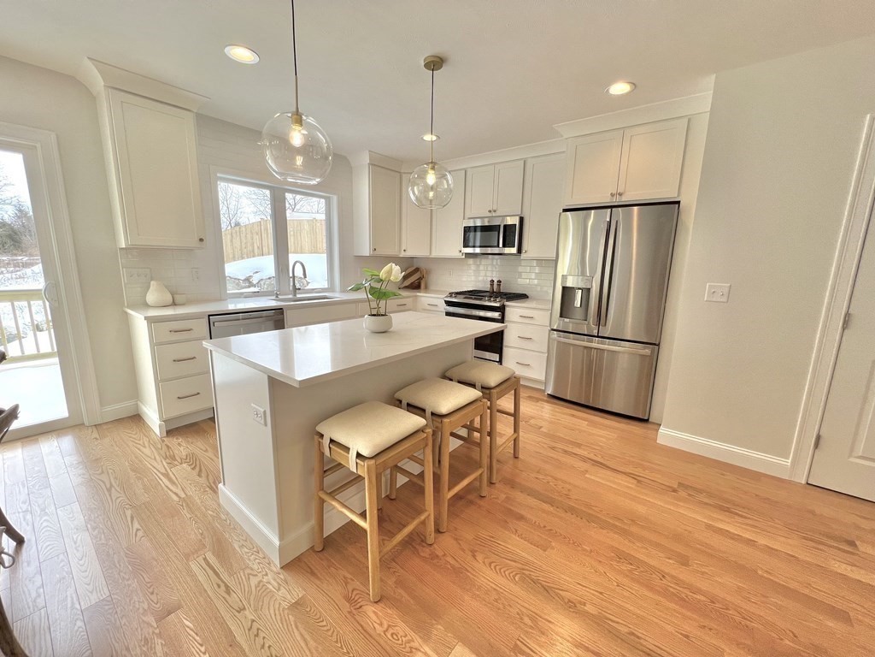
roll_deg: -1.4
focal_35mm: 13
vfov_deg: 89.9
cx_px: 438
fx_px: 329
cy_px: 328
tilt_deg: -11.0
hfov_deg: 106.2
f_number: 1.8
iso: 32
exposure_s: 1/255
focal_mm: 1.57
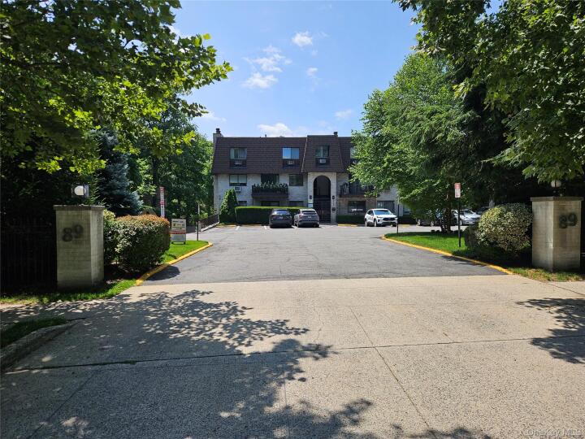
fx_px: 389
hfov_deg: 73.9
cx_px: 292
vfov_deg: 58.9
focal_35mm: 23
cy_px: 220
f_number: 1.8
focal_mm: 5.4
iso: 25
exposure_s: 1/1614
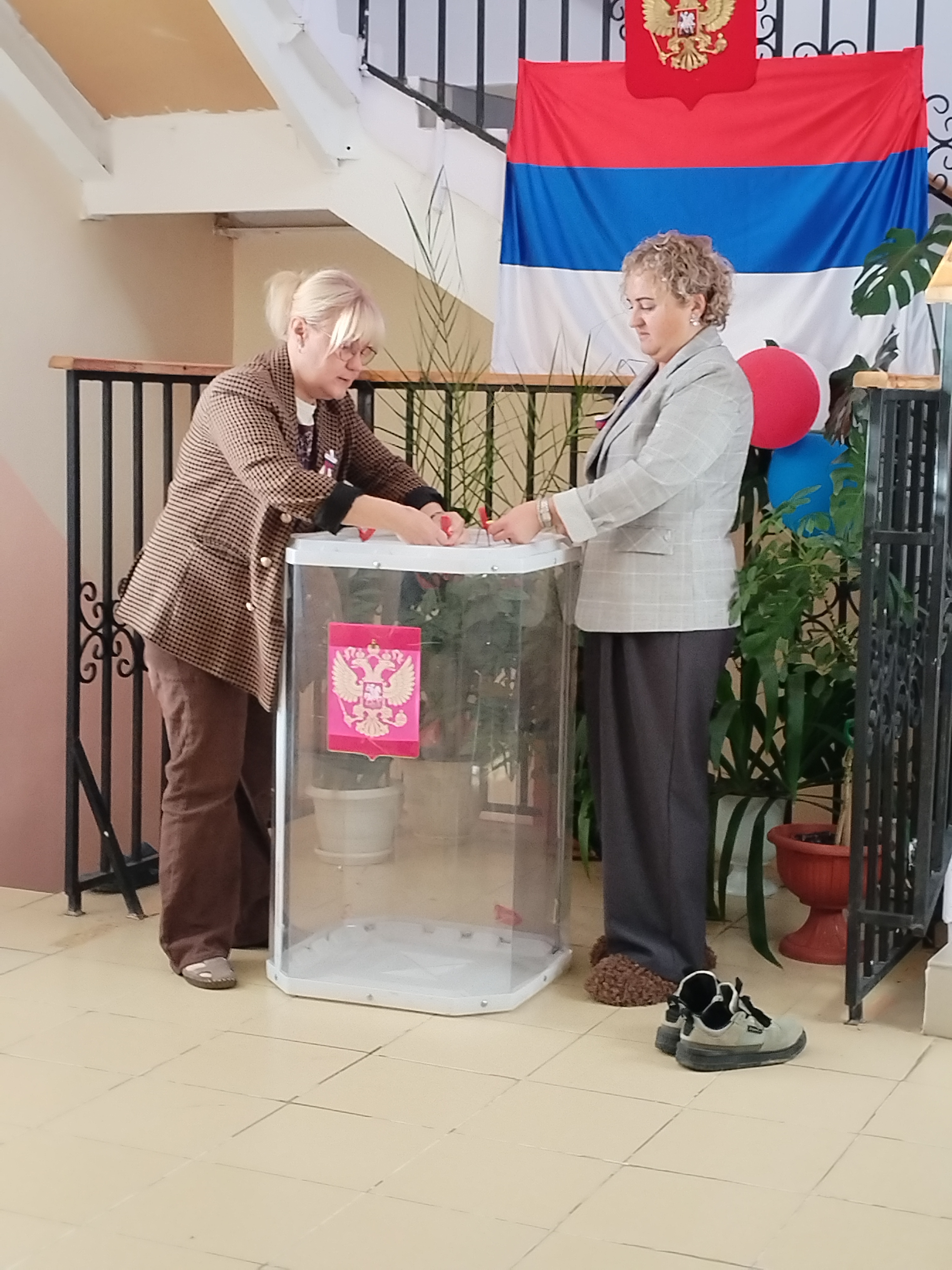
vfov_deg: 32.7
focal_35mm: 59
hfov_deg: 24.8
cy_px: 635
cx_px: 476
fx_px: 2163
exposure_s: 1/100
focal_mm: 4.25
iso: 187
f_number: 1.8
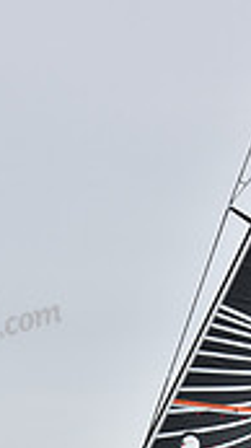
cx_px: 195
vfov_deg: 8.6
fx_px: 2918
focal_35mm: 246
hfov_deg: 4.9
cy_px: 689
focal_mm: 70
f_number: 8
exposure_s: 1/800
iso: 250
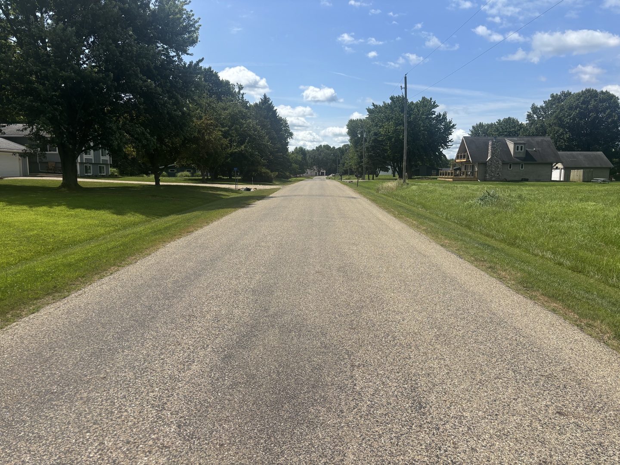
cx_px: 310
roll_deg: -0.2
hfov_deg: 67.3
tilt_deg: -7.2
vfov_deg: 53.1
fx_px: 466
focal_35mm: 26
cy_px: 232
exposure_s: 1/4630
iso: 50
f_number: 1.6
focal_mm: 5.96
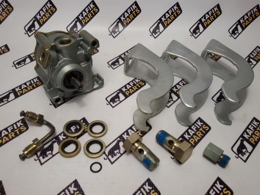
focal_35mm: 31
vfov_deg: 45.4
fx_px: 233
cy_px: 98
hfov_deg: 58.4
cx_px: 130
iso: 64
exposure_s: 1/100
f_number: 2.4
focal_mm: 2.93
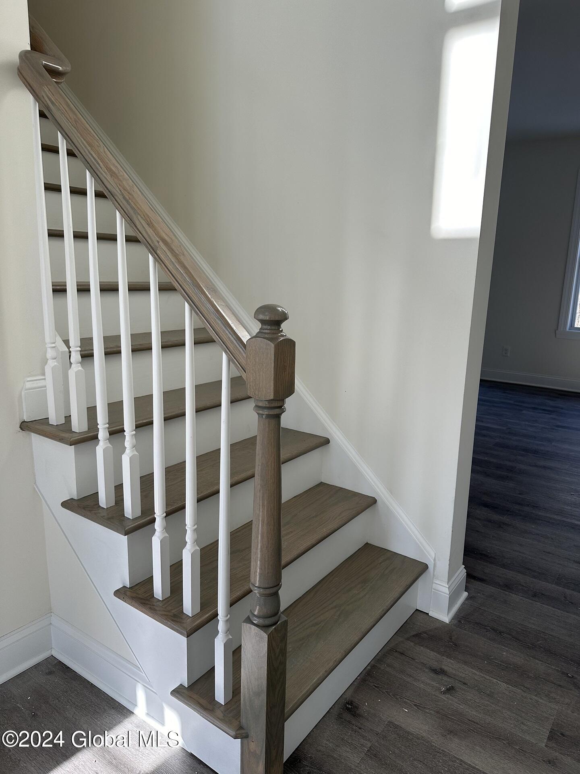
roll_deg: -2.1
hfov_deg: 56.8
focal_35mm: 24
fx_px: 536
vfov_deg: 71.6
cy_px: 387
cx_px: 290
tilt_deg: -11.3
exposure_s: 1/406
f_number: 1.78
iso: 80
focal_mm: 6.86
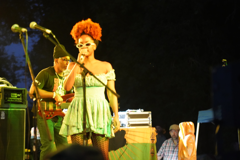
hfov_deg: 19.5
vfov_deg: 13.0
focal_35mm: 105
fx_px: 700
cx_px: 120
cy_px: 80
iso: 12800
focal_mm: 105
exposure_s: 1/50
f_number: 4
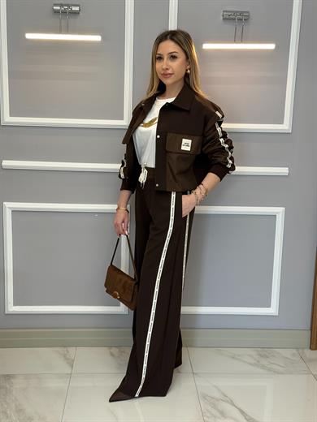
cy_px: 211
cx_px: 158
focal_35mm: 48
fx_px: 586
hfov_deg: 30.3
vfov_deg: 39.7
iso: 80
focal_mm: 6.76
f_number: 1.78
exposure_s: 1/100
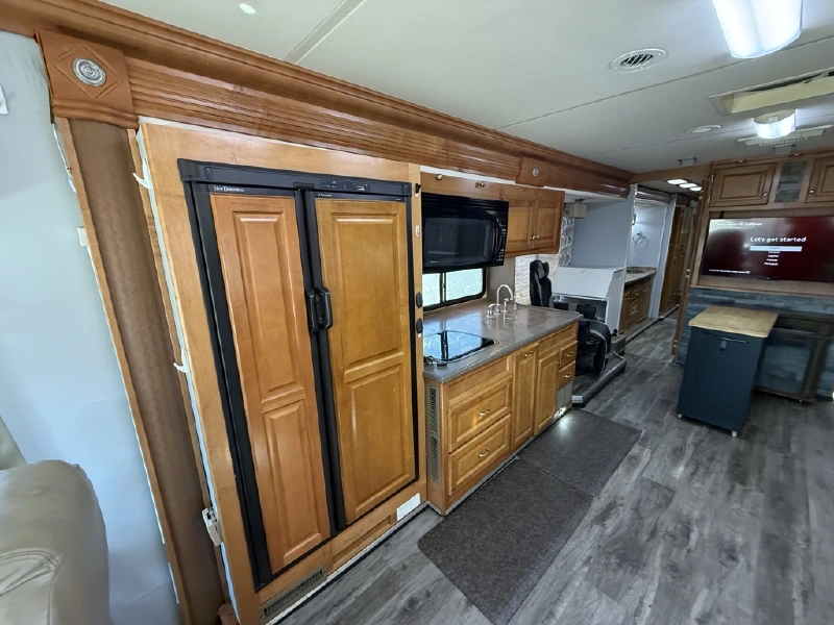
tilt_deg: -15.3
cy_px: 312
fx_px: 337
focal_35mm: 14
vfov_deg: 85.7
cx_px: 417
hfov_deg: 102.1
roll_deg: +0.6
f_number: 2.2
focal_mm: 2.22
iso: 500
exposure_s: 1/121
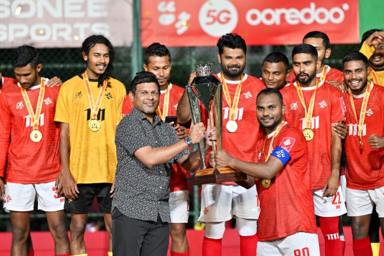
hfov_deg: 10.2
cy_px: 128
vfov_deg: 6.8
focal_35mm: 201
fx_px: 2143
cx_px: 193
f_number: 4
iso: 2000
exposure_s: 1/250
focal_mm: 200
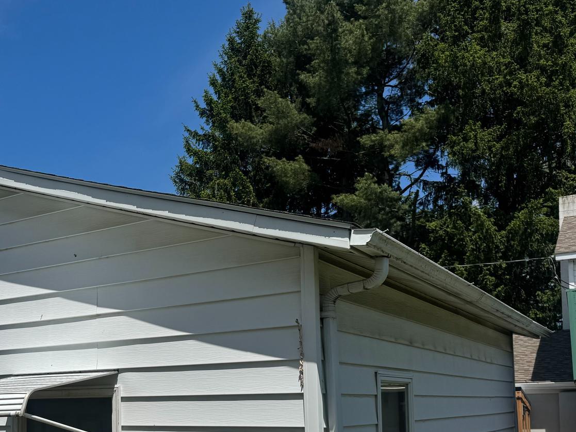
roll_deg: +1.0
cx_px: 107
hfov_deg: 41.0
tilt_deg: +3.6
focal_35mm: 44
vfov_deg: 31.8
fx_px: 732
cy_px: 362
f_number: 1.78
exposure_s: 1/9009
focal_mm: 6.76
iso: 80
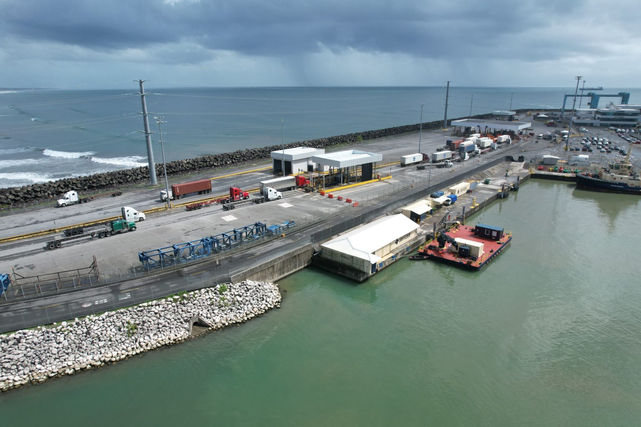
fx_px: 392
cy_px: 214
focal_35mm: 22
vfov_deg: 57.2
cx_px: 320
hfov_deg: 78.6
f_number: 2.8
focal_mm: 8.38
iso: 110
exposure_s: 1/2500
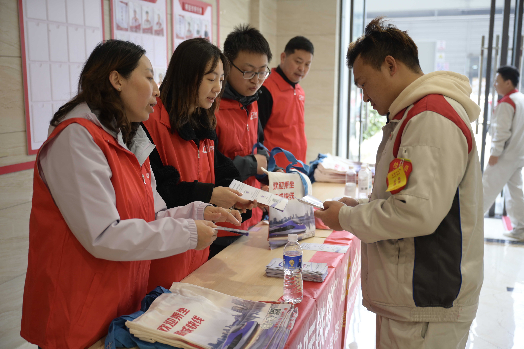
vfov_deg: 35.1
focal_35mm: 38
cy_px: 174
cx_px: 262
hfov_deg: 50.7
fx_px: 553
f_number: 2.8
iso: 400
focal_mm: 38
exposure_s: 1/100
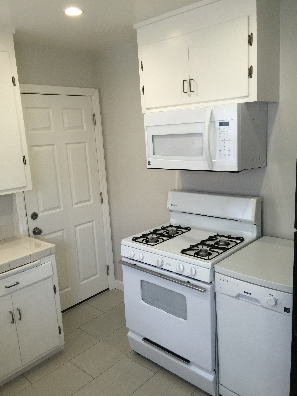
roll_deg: +4.8
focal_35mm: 29
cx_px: 148
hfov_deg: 48.2
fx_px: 332
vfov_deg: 61.7
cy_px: 198
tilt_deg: -9.3
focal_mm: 4.15
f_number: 2.2
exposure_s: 1/30
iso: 50
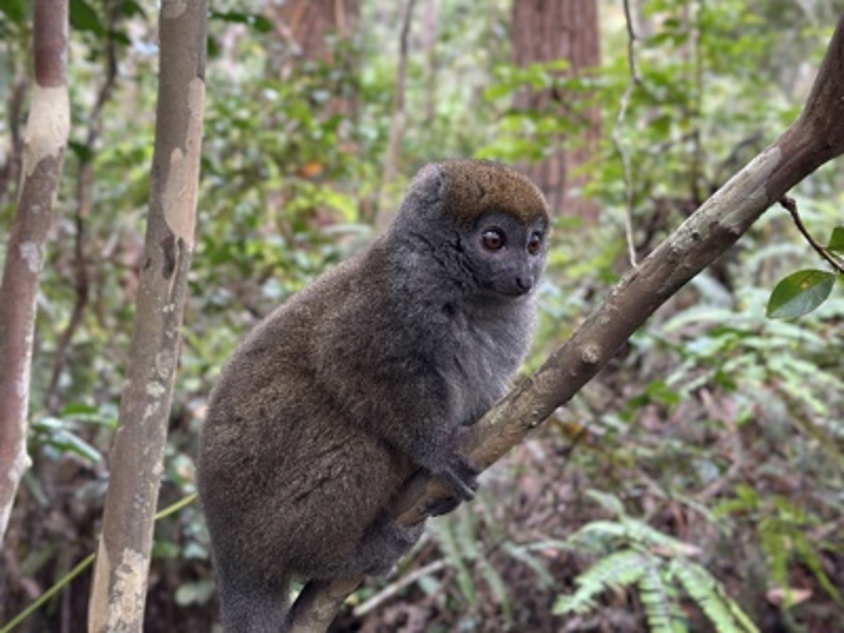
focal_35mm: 48
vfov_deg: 30.3
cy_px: 316
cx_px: 422
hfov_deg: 39.7
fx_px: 1170
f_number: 1.78
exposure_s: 1/87
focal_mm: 6.86
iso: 125
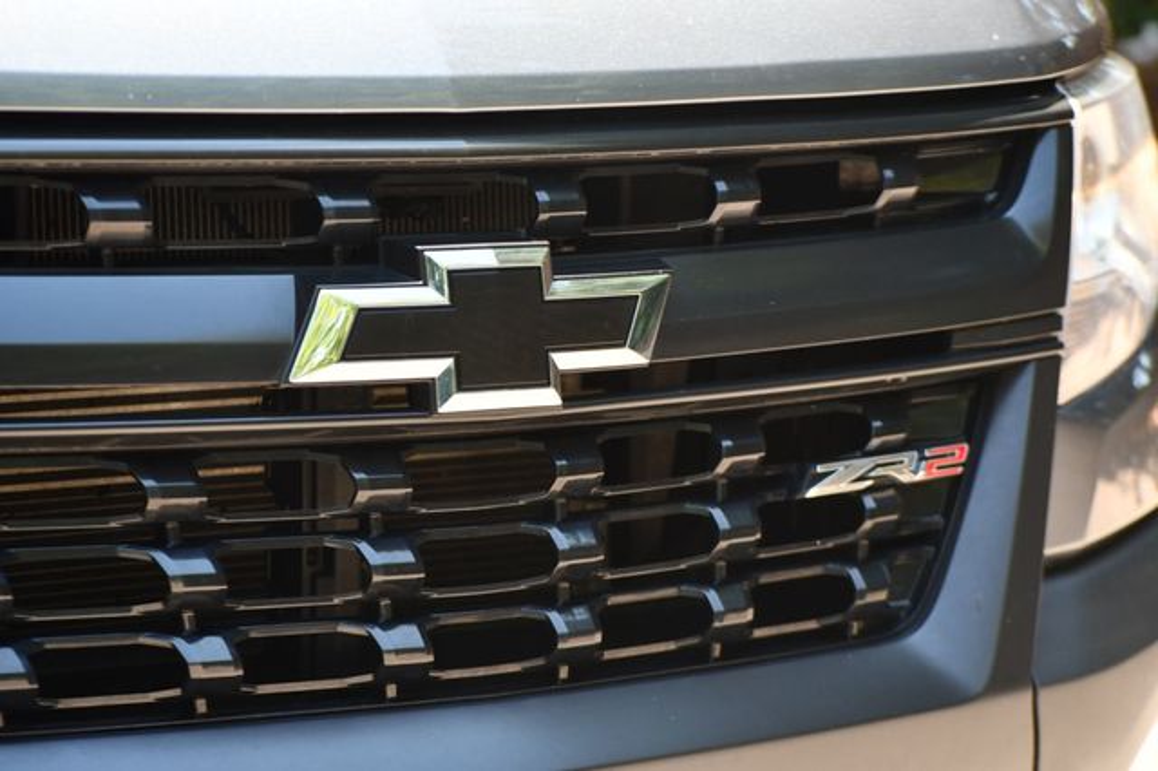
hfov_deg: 13.4
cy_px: 386
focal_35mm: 153
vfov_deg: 9.0
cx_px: 579
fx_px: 4919
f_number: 4.8
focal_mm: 102
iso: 400
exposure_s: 1/250
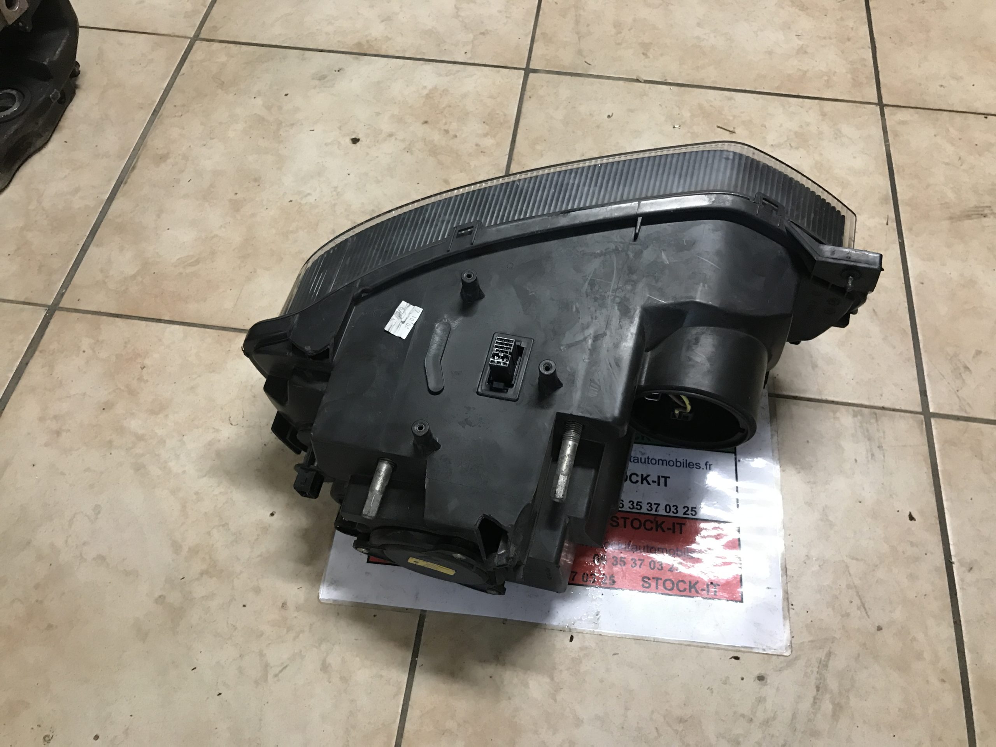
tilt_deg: -58.1
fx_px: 806
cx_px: 498
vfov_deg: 49.7
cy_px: 374
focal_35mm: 28
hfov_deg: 63.4
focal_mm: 3.99
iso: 80
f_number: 1.8
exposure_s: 1/17
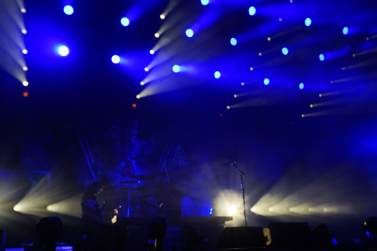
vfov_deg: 41.1
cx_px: 188
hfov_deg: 58.7
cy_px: 126
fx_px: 335
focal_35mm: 32
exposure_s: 1/100
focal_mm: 32
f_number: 6.3
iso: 100
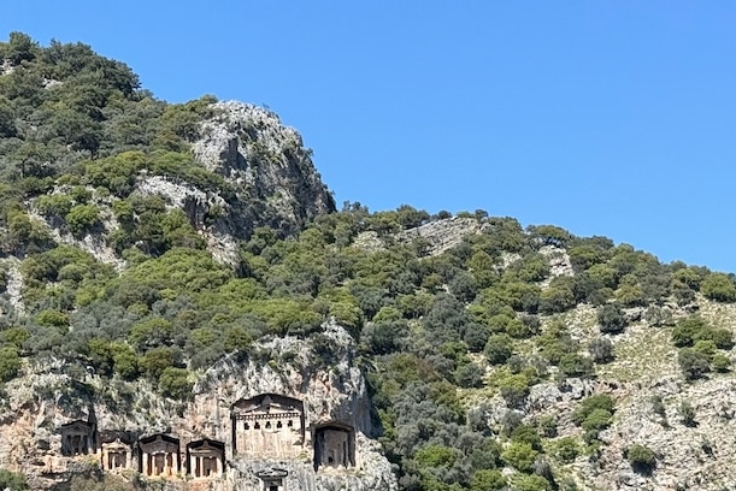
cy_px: 515
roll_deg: +2.1
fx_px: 2004
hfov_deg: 20.4
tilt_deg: +4.9
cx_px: 80
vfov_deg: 13.7
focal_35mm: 98
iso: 64
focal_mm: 6.76
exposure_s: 1/2415
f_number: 1.78
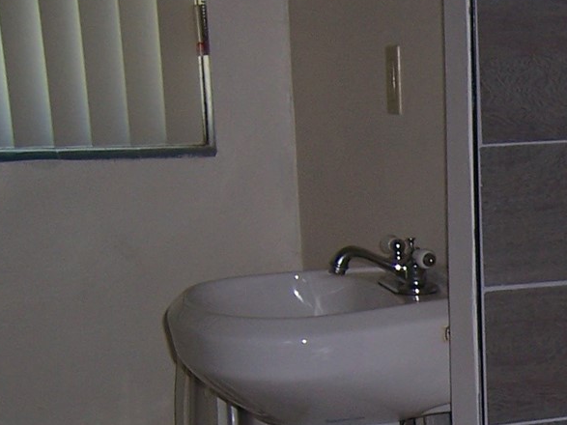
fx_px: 1474
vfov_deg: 15.7
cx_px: 698
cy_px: 534
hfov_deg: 20.3
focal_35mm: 90
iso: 80
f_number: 2.8
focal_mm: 5.5
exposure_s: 1/60
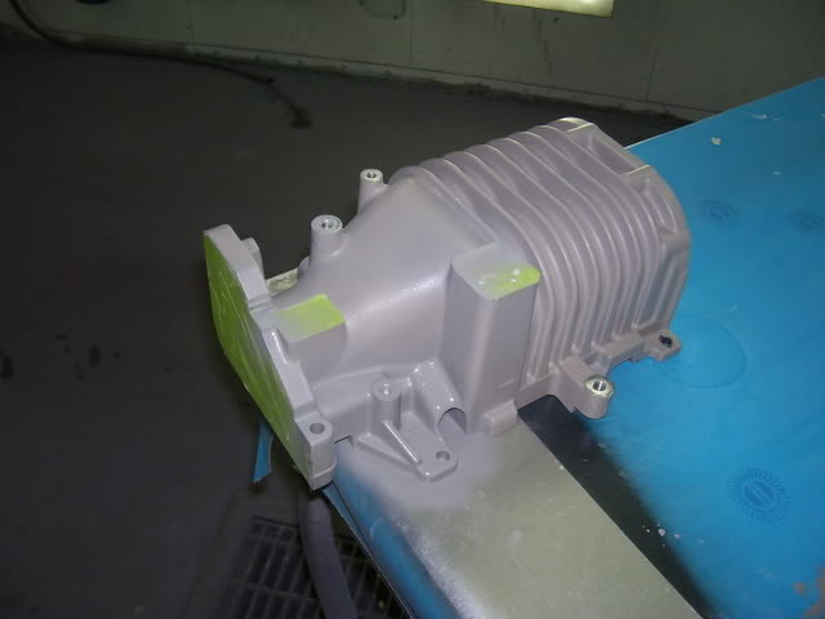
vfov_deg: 41.8
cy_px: 310
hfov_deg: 54.0
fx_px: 810
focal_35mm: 34
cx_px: 412
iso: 80
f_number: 2.7
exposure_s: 1/60
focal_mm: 5.6
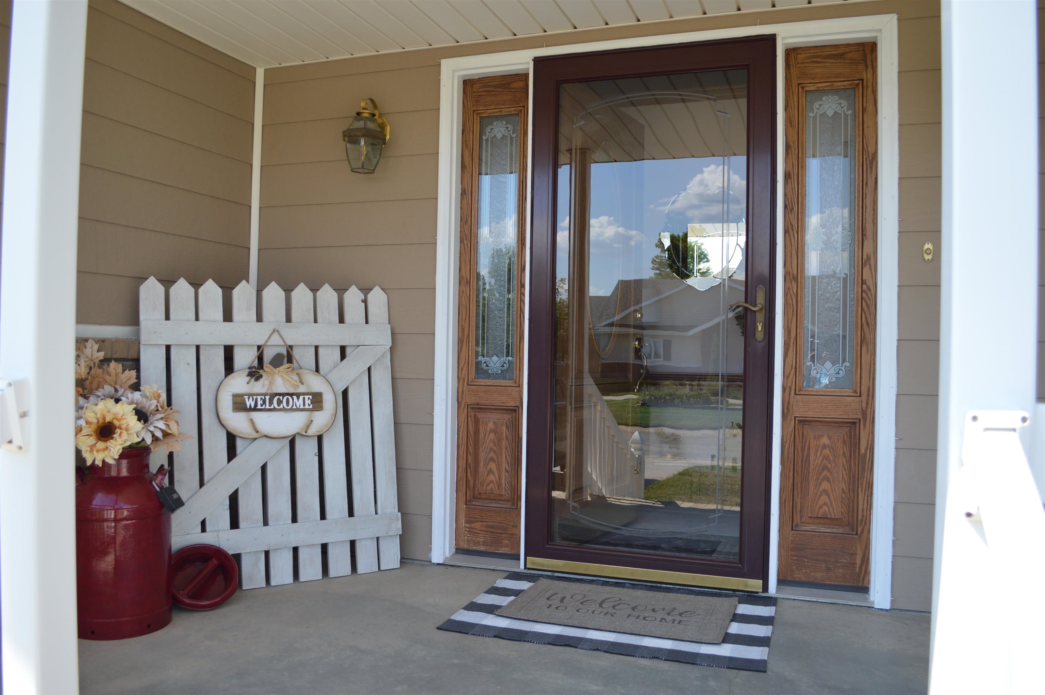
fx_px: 783
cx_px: 522
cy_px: 348
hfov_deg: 67.4
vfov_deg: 47.8
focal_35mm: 27
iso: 400
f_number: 4
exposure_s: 1/800
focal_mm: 18
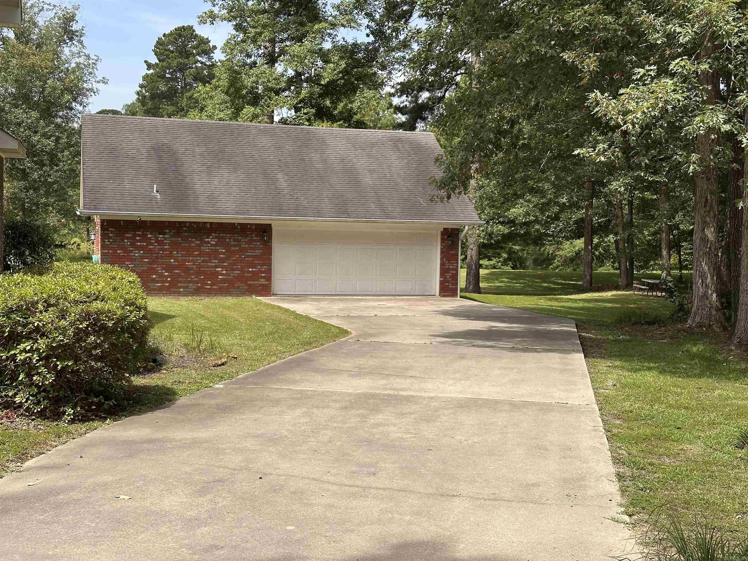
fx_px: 1037
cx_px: 374
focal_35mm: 48
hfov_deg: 39.7
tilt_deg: -2.8
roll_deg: -1.8
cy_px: 280
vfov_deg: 30.3
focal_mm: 6.86
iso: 64
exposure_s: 1/2532
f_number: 1.78
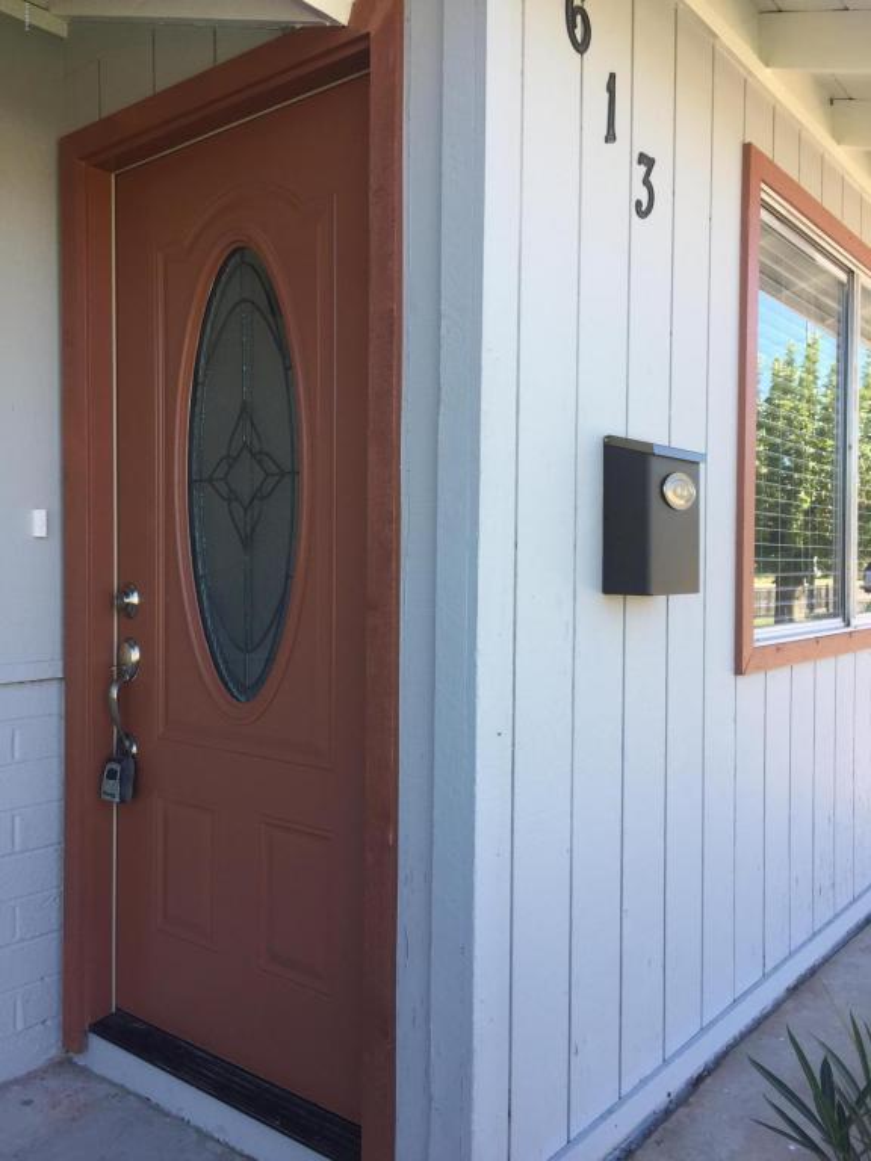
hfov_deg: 48.2
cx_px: 436
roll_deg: -0.5
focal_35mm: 29
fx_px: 973
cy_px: 580
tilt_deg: +0.5
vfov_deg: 61.7
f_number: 2.2
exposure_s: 1/311
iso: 32
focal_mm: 4.15
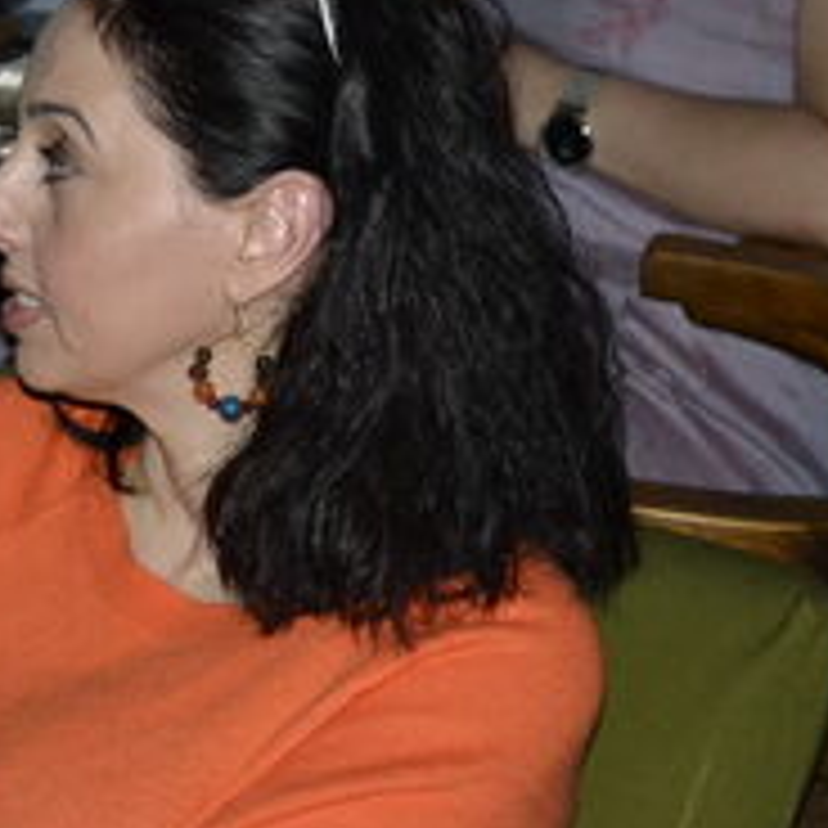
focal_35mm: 144
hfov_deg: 12.1
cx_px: 130
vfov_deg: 12.1
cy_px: 286
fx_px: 3897
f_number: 5.6
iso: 3200
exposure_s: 1/60
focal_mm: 52
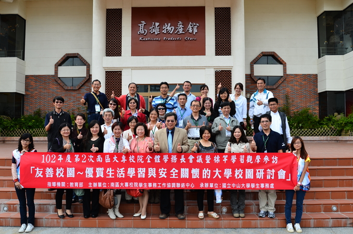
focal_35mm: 33
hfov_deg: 58.0
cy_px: 120
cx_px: 172
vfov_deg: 40.4
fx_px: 318
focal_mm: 21
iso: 100
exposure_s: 1/125
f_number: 8
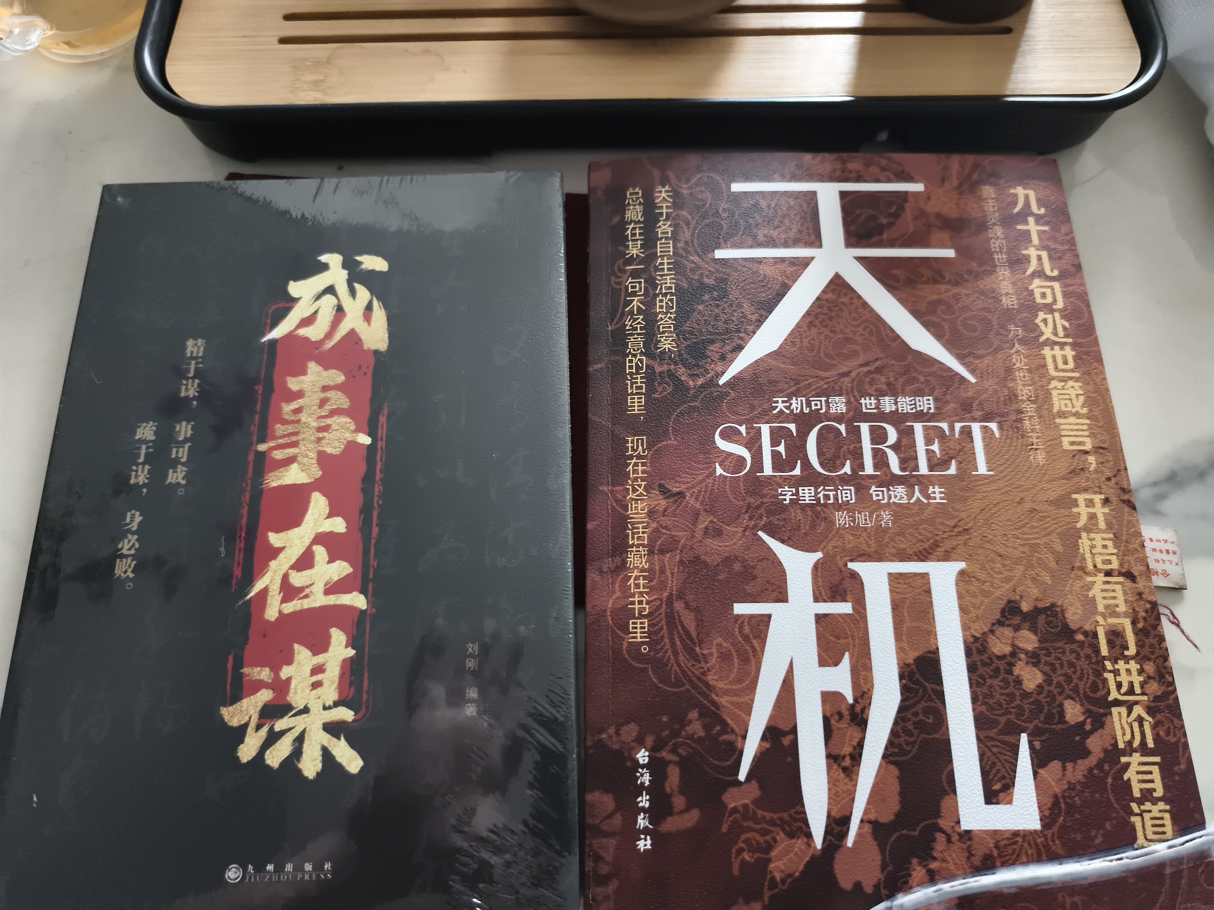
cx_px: 607
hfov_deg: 73.9
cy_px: 455
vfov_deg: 58.9
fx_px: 807
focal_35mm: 23
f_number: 1.57
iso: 435
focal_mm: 5.6
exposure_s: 1/50
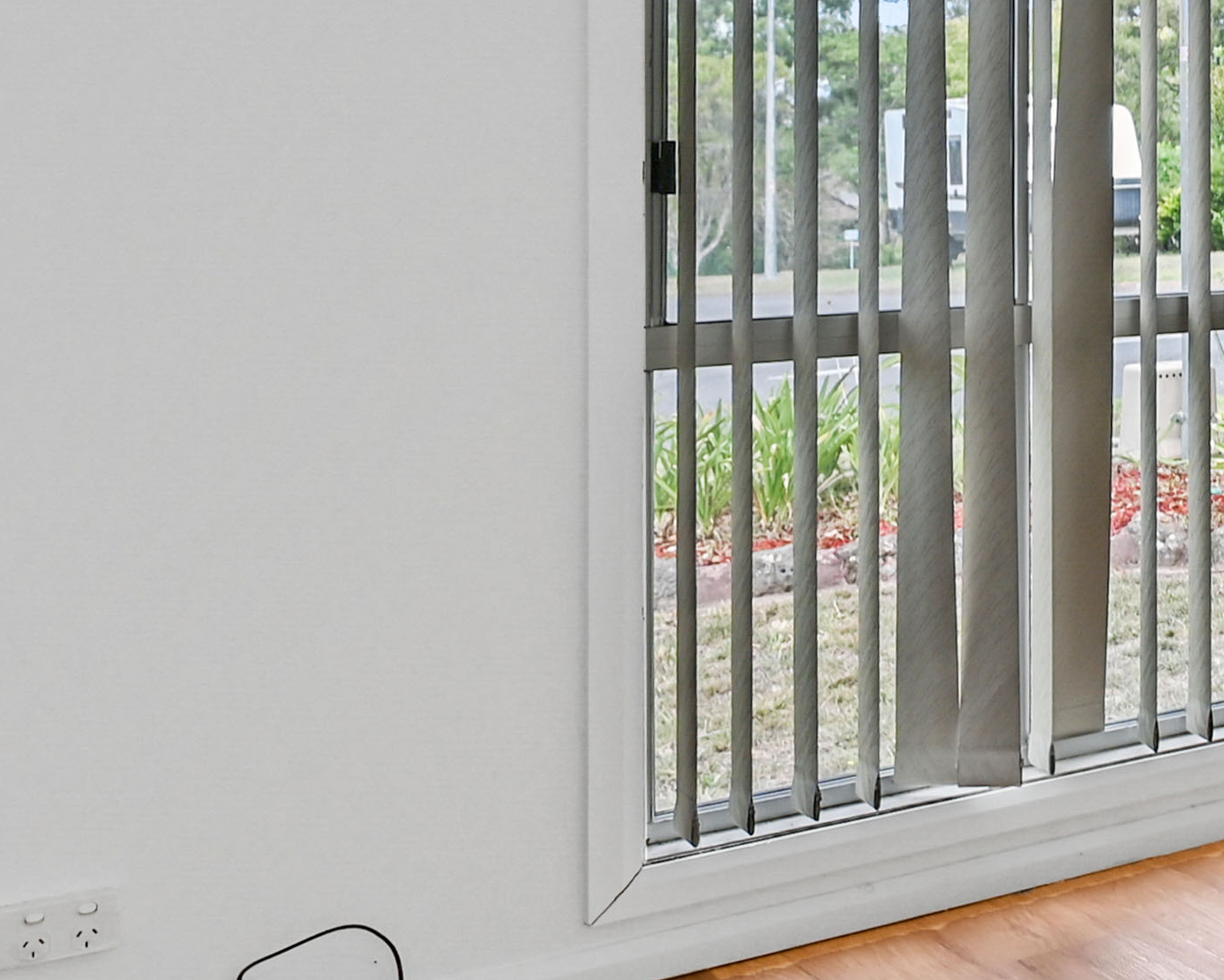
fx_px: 2065
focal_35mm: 57
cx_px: 2369
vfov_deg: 26.5
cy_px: 298
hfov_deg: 19.9
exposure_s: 1/20
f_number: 4
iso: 100
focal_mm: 14
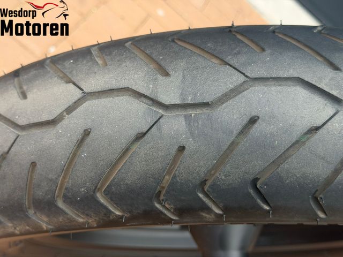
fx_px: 476
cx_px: 172
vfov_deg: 30.3
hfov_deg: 39.7
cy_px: 128
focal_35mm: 48
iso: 64
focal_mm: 6.76
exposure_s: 1/519
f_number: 1.78
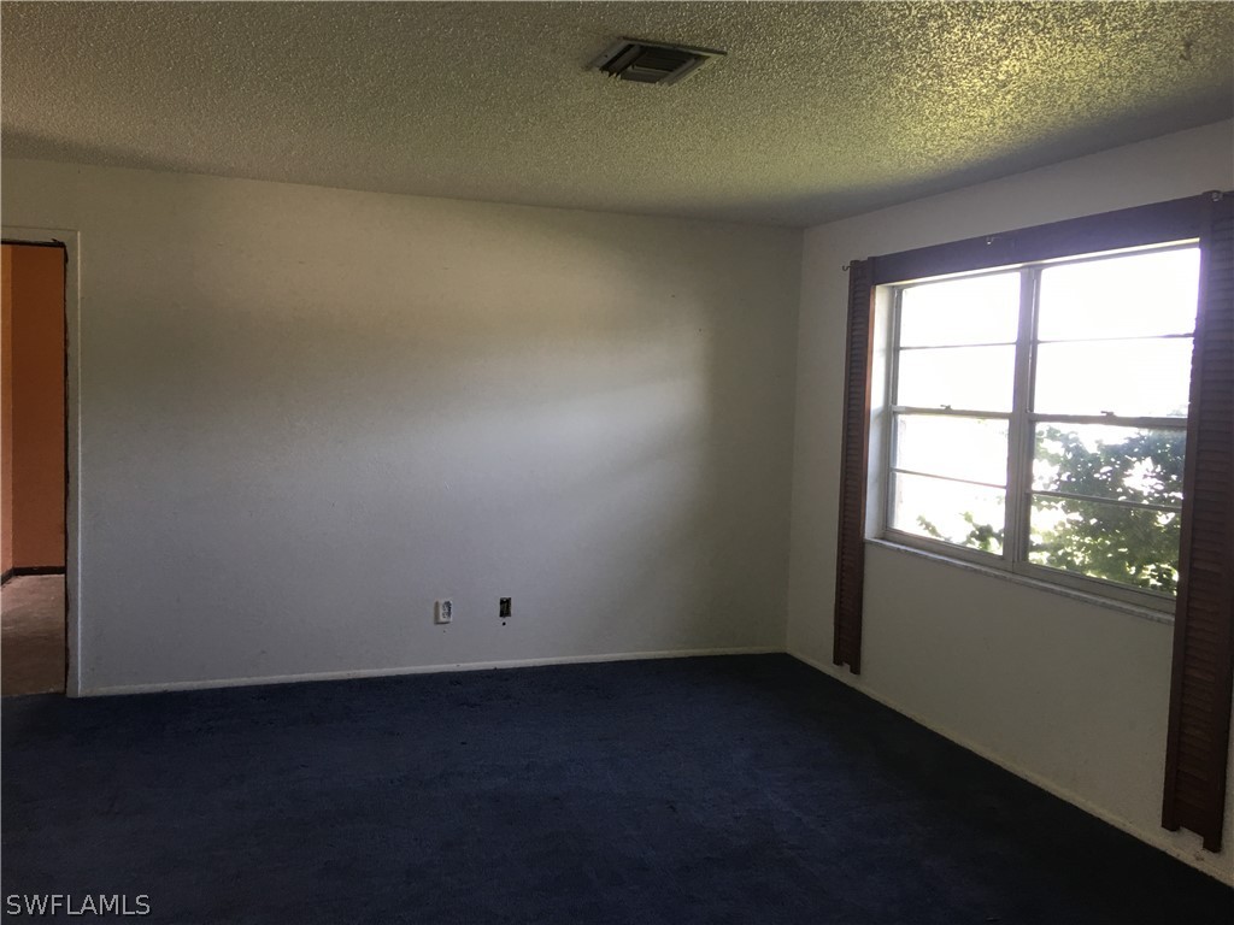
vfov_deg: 48.2
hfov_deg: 61.7
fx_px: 1034
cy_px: 462
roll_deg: -1.2
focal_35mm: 29
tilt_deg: -2.0
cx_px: 617
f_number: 2.2
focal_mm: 4.15
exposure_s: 1/30
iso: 32
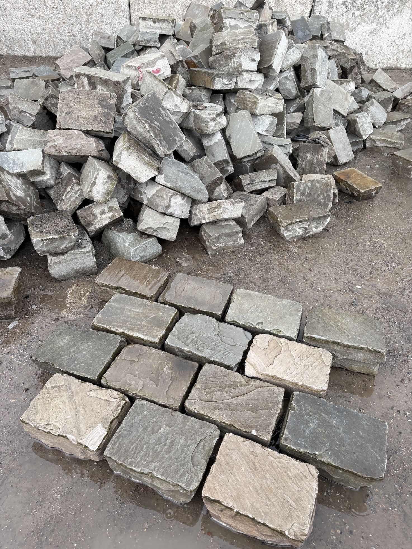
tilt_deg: -35.2
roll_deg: -1.0
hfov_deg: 53.1
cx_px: 206
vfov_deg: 67.3
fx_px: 413
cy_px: 274
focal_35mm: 26
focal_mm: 5.96
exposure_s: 1/687
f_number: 1.6
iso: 50
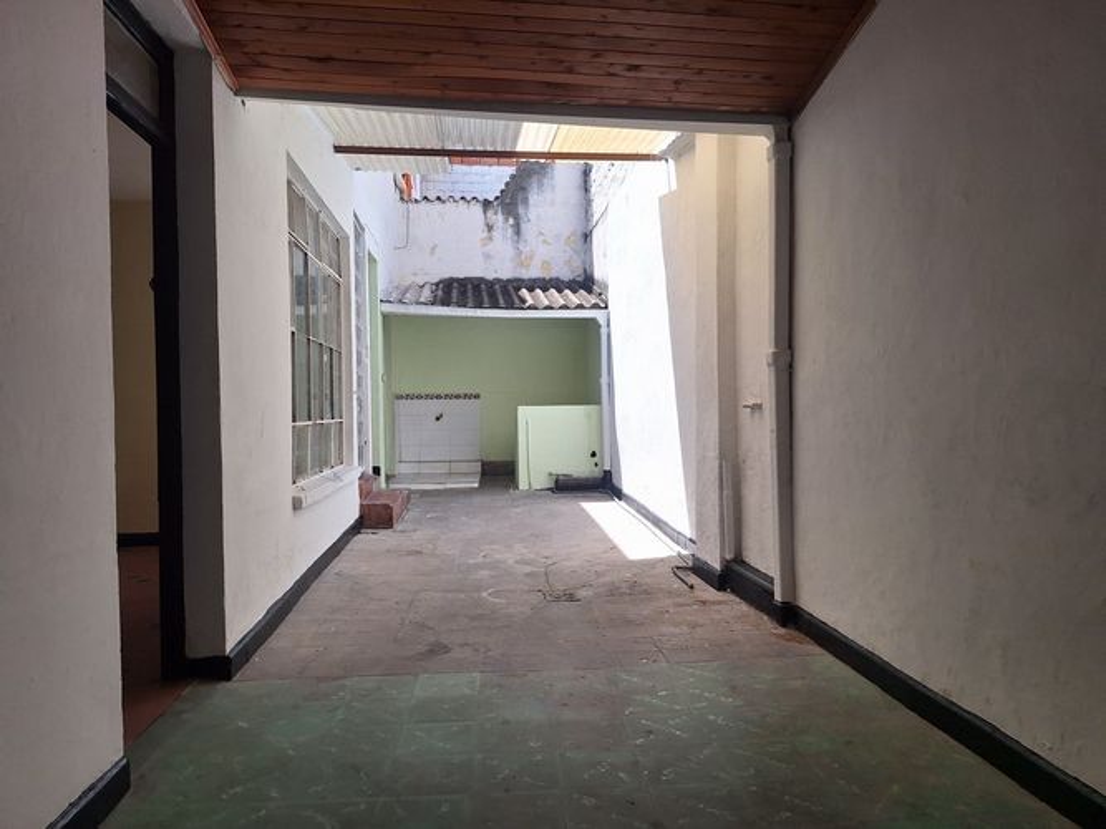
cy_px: 414
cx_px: 553
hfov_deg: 73.9
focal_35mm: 23
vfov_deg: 58.9
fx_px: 735
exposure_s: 1/1107
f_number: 1.8
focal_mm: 5.54
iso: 40
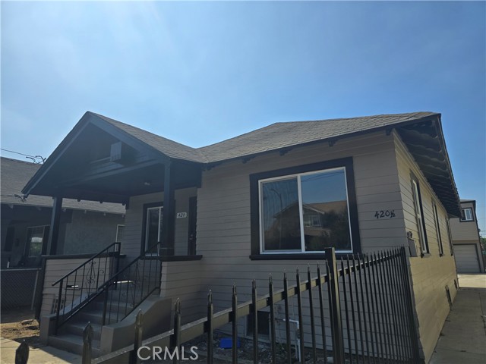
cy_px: 182
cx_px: 243
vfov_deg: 58.9
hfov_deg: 73.9
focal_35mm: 23
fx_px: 323
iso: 12
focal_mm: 6.3
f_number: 1.7
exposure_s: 1/957
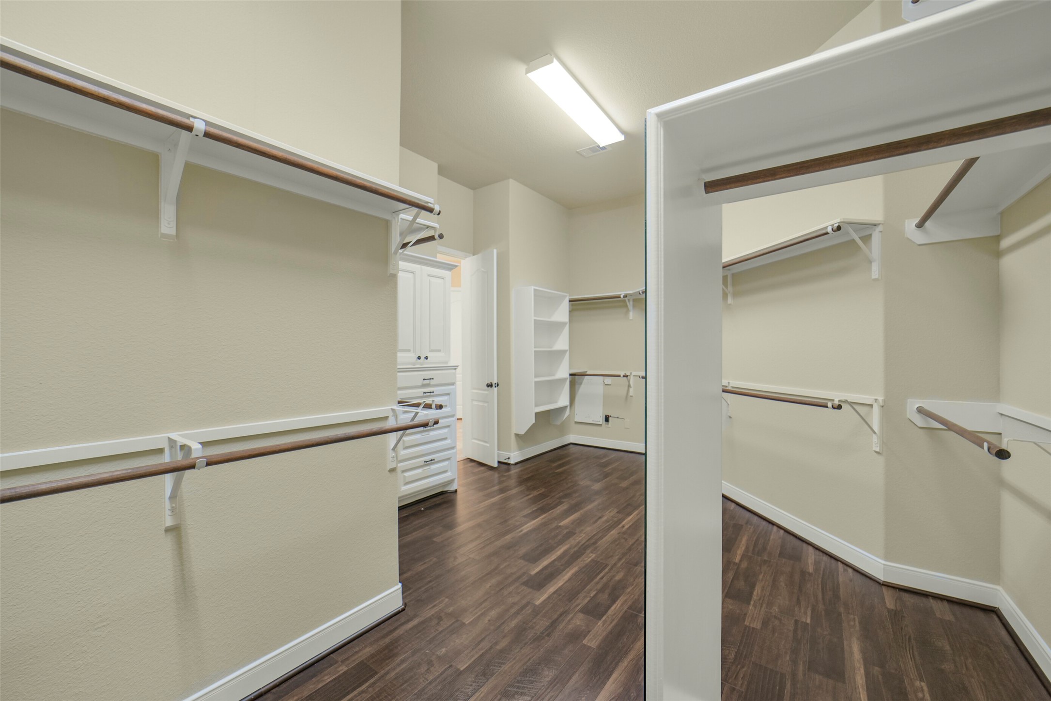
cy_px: 350
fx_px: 409
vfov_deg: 81.2
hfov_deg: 104.2
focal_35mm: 14
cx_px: 526
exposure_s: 1/20
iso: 500
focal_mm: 14
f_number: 5
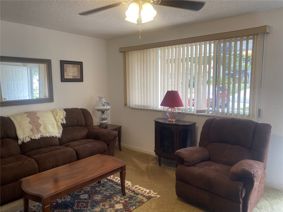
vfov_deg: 53.1
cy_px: 106
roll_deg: +1.3
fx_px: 213
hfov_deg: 67.3
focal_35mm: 26
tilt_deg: -8.8
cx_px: 142
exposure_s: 1/120
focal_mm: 4.25
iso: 100
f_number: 1.8
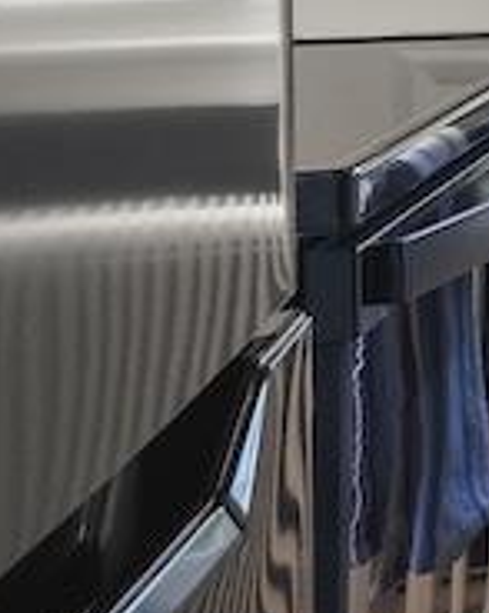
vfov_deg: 20.0
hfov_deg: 8.2
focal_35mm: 92
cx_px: 1953
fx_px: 1666
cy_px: -30
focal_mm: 10
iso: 400
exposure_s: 1.1
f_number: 11
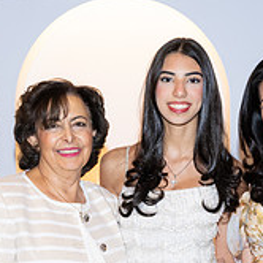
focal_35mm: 125
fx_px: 1074
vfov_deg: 13.8
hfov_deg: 13.9
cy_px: 227
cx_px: 108
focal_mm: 42
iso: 1000
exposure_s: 1/80
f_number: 5.6
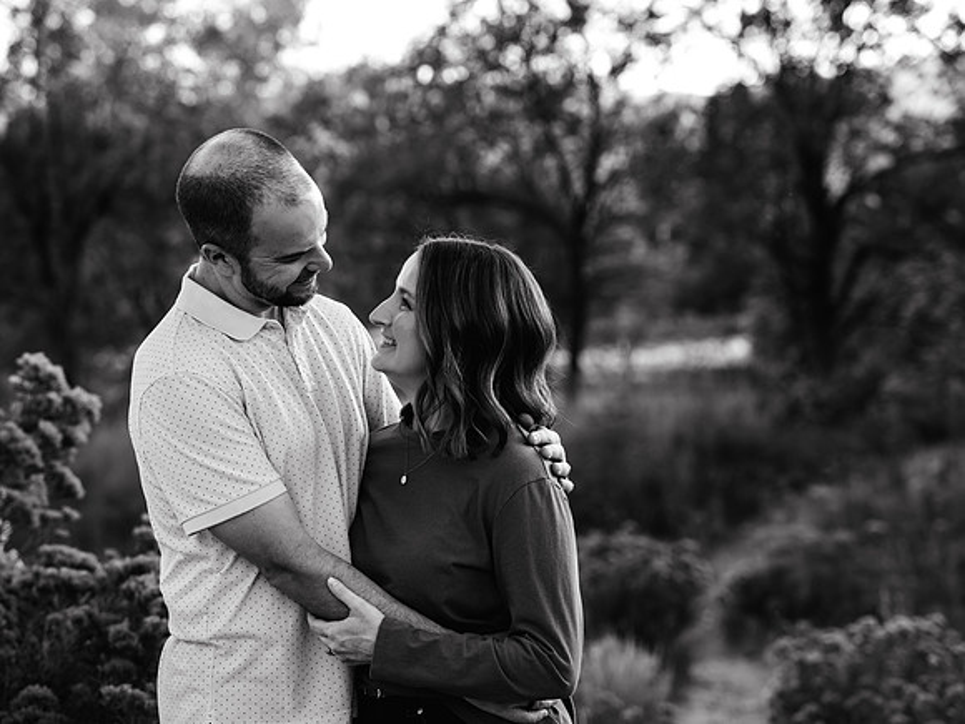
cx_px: 482
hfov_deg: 19.1
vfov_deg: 14.4
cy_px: 362
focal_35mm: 103
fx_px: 2866
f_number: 4
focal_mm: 95
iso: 160
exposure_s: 1/160
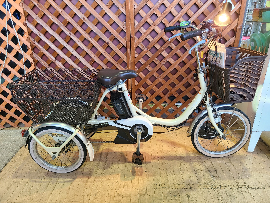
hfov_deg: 67.3
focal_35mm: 26
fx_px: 203
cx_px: 135
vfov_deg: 53.1
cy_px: 102
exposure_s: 1/50
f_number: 1.8
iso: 100
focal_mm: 5.4
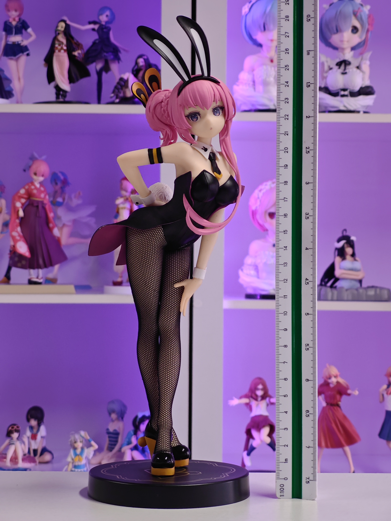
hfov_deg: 18.4
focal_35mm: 80
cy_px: 260
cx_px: 196
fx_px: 1205
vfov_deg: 24.4
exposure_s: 1/27
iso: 400
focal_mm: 7.48
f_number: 2.4
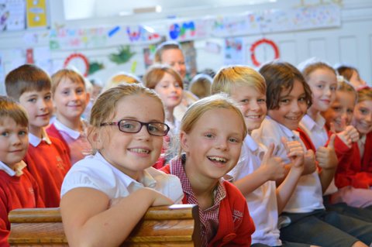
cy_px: 124
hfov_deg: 24.6
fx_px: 852
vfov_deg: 16.5
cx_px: 186
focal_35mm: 82
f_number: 4.5
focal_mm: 55
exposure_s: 1/15
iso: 560
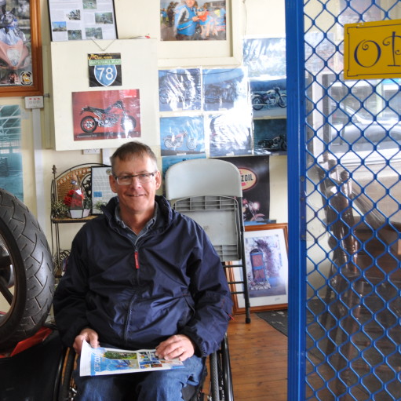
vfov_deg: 33.3
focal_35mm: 51
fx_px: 668
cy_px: 168
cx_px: 44
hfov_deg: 31.9
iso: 400
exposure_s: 1/25
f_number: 5
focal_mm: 20
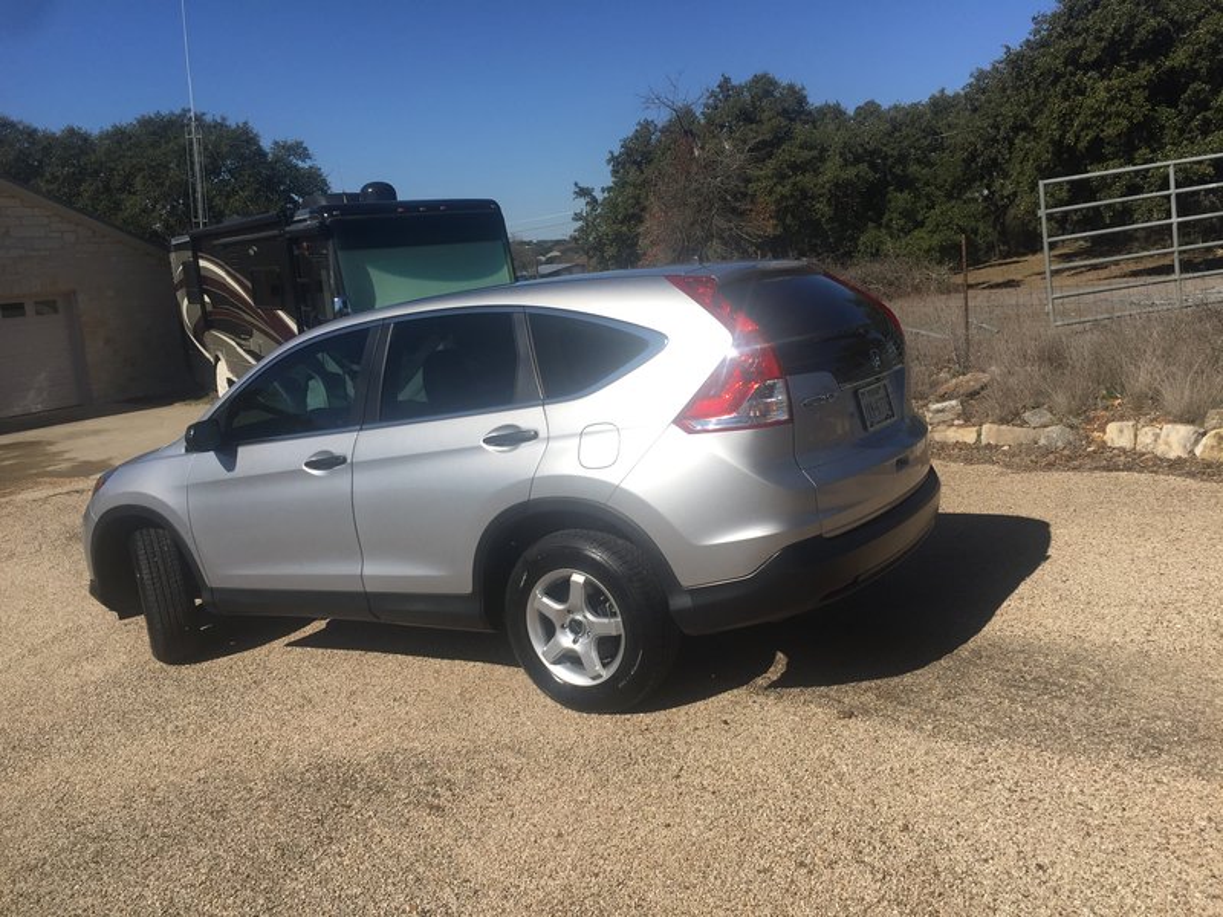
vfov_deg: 48.2
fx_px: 1025
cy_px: 458
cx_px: 612
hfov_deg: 61.7
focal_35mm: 29
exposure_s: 1/3300
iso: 32
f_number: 2.2
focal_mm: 4.15
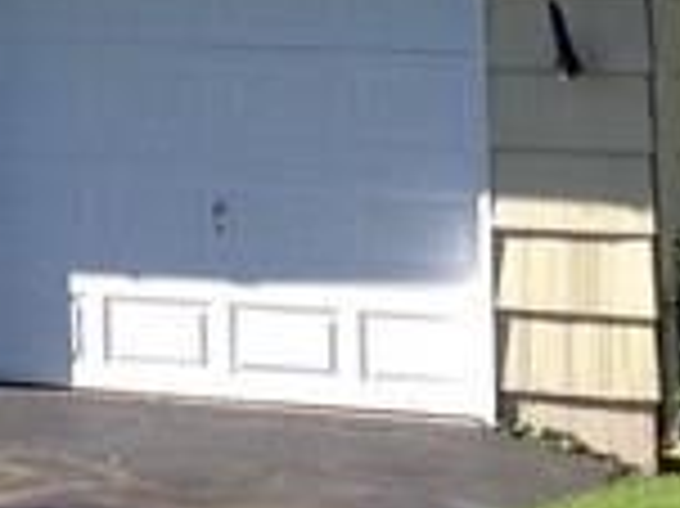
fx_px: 4652
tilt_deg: +6.7
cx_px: -797
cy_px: -530
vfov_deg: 6.1
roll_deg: -1.2
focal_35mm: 237
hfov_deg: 7.9
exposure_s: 1/876
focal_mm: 4.28
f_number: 2.4
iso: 50
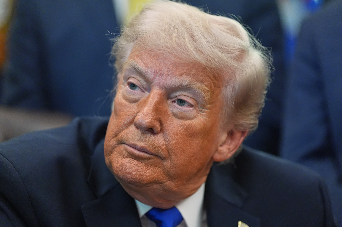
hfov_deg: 10.3
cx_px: 171
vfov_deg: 6.9
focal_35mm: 200
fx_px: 1899
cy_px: 114
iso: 4000
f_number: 2.8
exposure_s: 1/400
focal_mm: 200
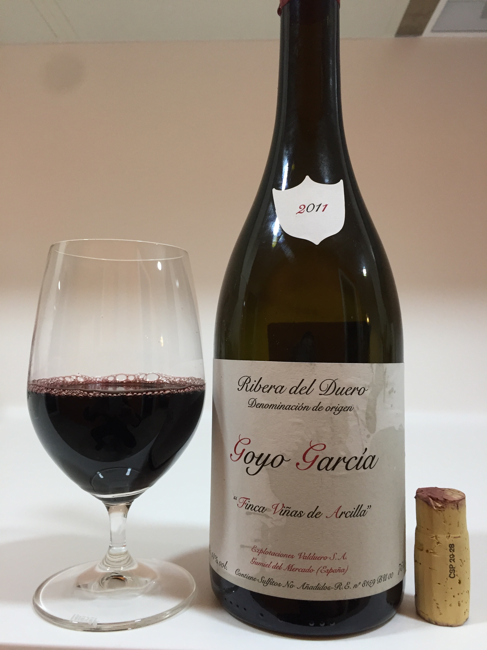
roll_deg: -0.4
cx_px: 244
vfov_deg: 61.7
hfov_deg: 48.2
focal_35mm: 29
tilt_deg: +0.3
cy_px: 325
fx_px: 544
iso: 64
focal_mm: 4.15
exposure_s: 1/33
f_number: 2.2
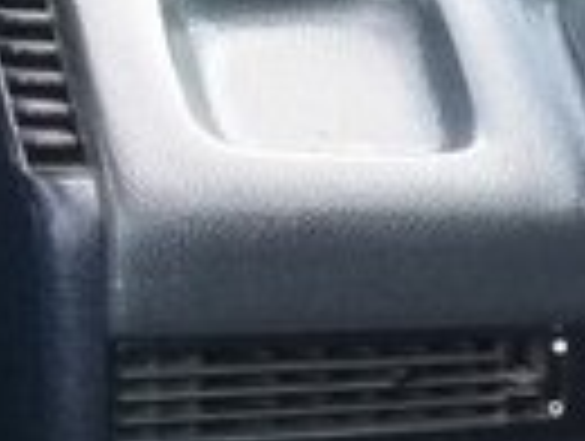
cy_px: 452
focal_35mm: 157
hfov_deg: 10.6
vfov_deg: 9.4
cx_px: 1458
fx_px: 2658
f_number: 2.2
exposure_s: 1/33
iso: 100
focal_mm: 3.3
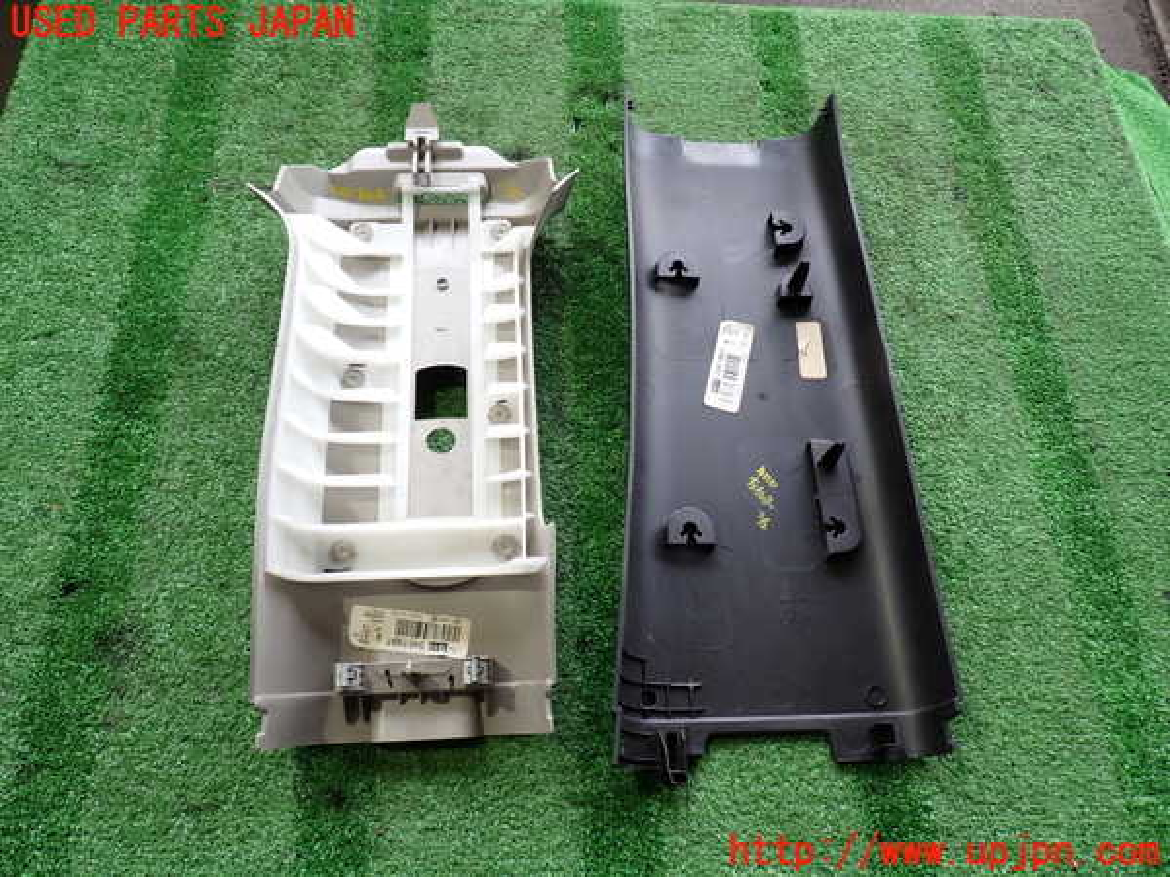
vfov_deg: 49.7
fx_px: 946
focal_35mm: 28
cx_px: 585
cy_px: 438
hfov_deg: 63.4
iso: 160
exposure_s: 1/60
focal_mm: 5.05
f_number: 2.2
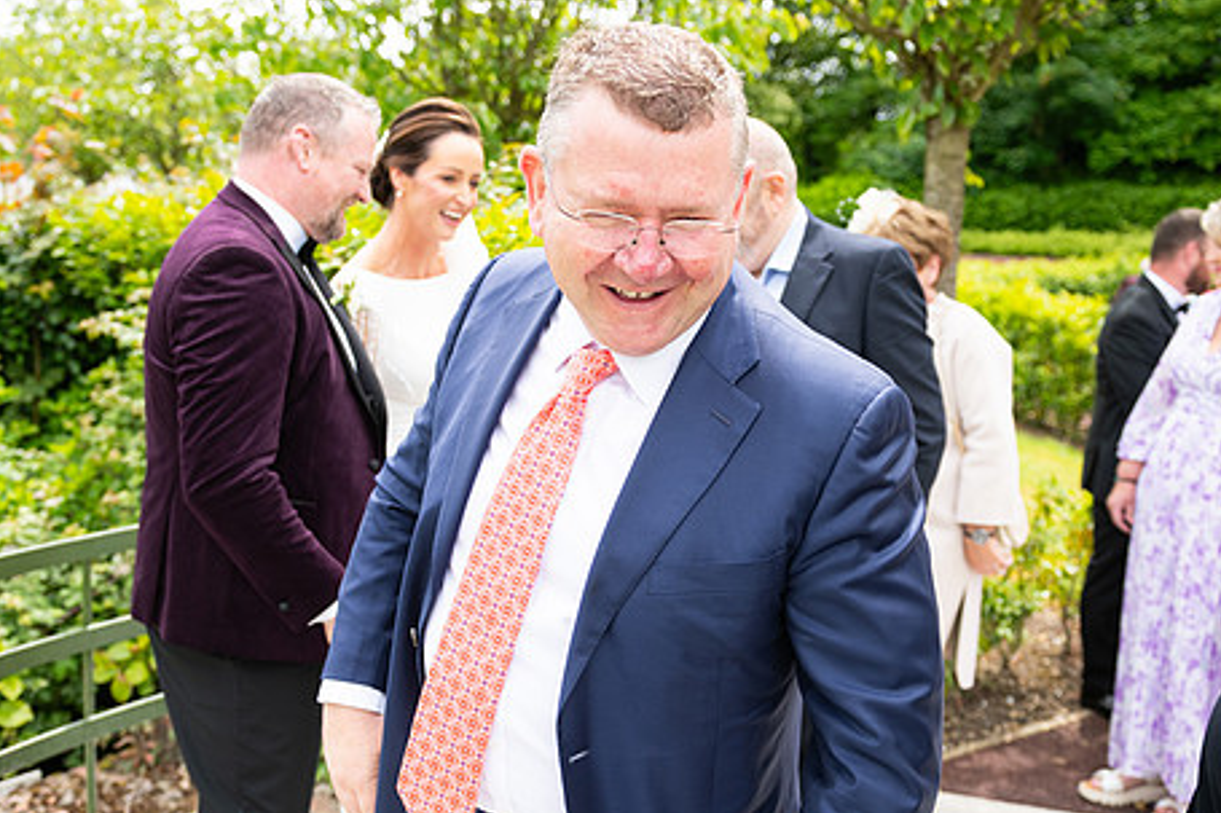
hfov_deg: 51.8
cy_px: 449
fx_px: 1254
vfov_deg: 35.9
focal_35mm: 37
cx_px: 561
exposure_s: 1/1250
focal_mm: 29
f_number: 3.5
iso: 250
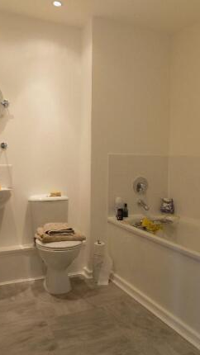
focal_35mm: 34
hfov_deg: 34.0
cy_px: 180
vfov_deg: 58.0
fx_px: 320
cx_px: 150
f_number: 3.1
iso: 125
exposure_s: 1/30
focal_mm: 4
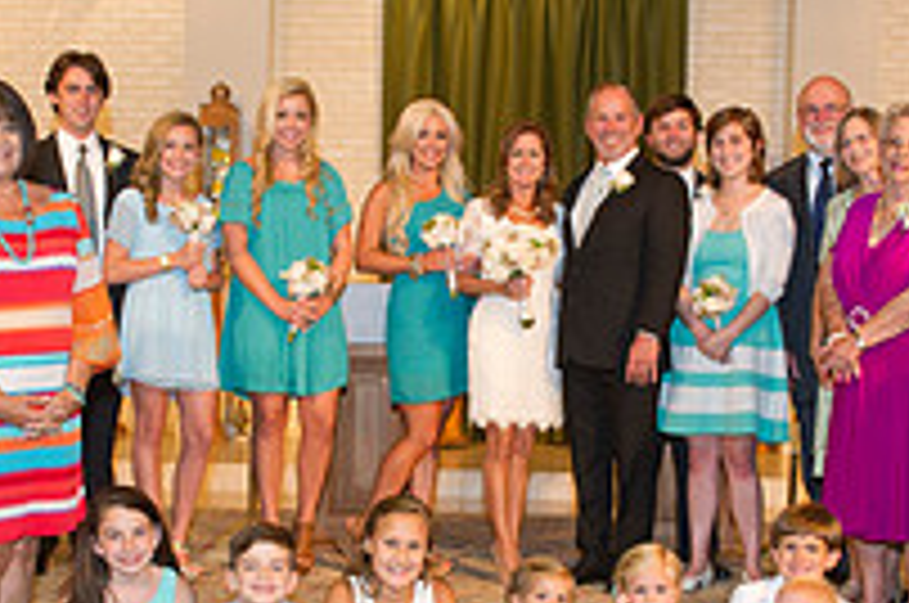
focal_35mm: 69
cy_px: 396
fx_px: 1739
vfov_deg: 19.6
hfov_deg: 29.3
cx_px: 468
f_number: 4
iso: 1250
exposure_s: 1/125
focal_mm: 24
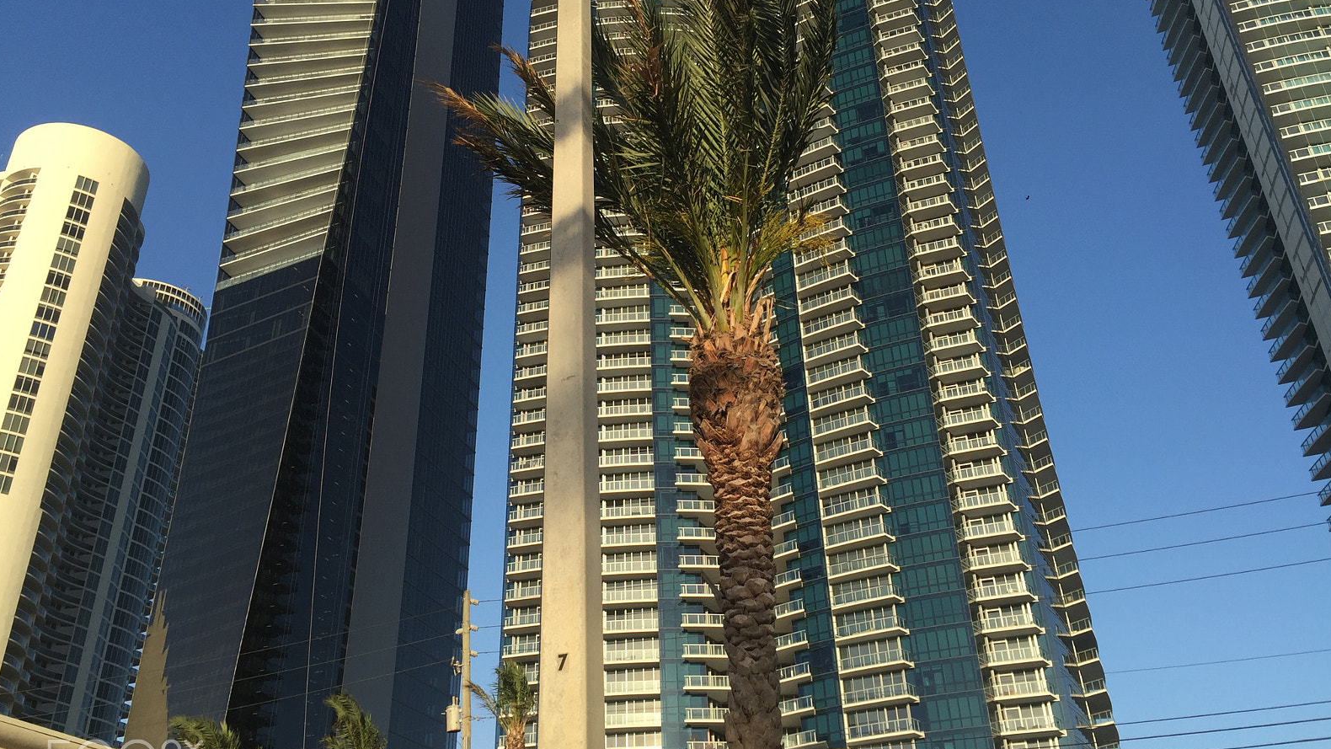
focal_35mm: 32
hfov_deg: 61.0
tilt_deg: +31.2
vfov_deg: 36.7
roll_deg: +0.5
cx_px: 668
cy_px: 364
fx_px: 1129
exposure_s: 1/1041
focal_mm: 4.15
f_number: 2.2
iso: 32
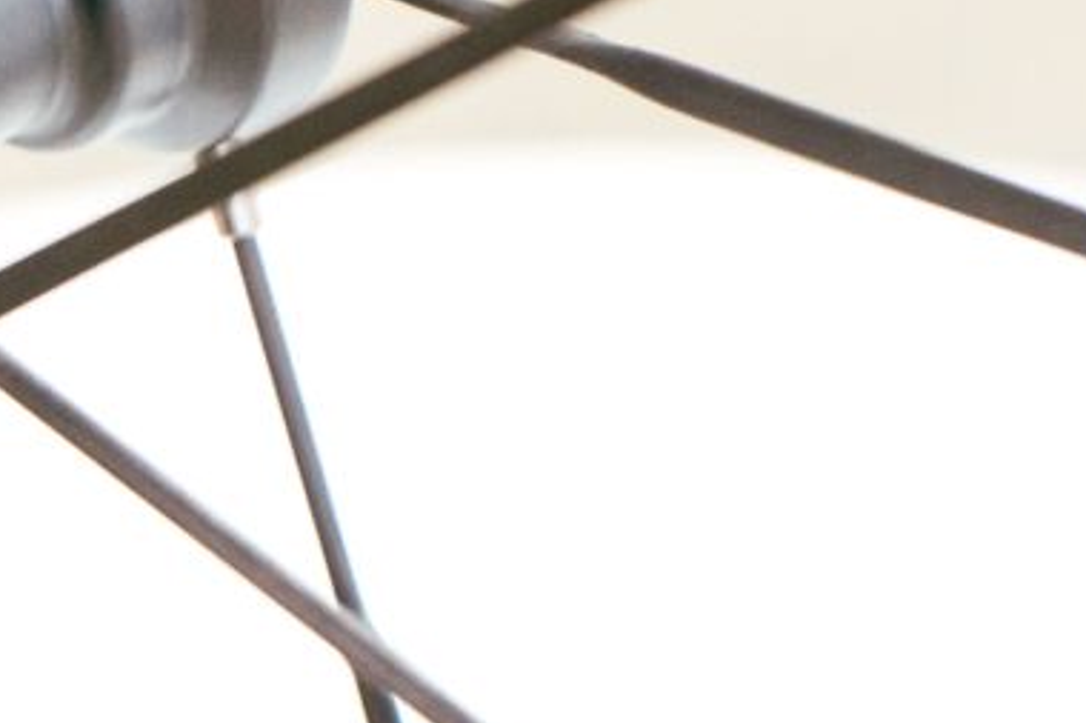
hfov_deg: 9.2
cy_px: -54
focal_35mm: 221
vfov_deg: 6.2
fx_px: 6664
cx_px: -131
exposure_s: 1/125
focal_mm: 70
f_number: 7.1
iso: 3200
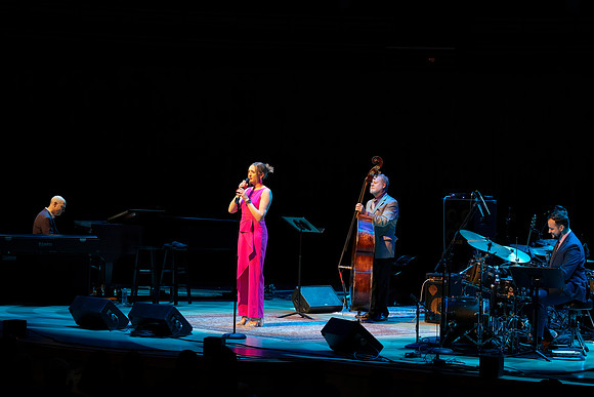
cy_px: 198
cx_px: 297
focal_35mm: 100
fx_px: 1650
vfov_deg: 13.7
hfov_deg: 20.4
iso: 3200
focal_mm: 100
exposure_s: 1/250
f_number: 5.6
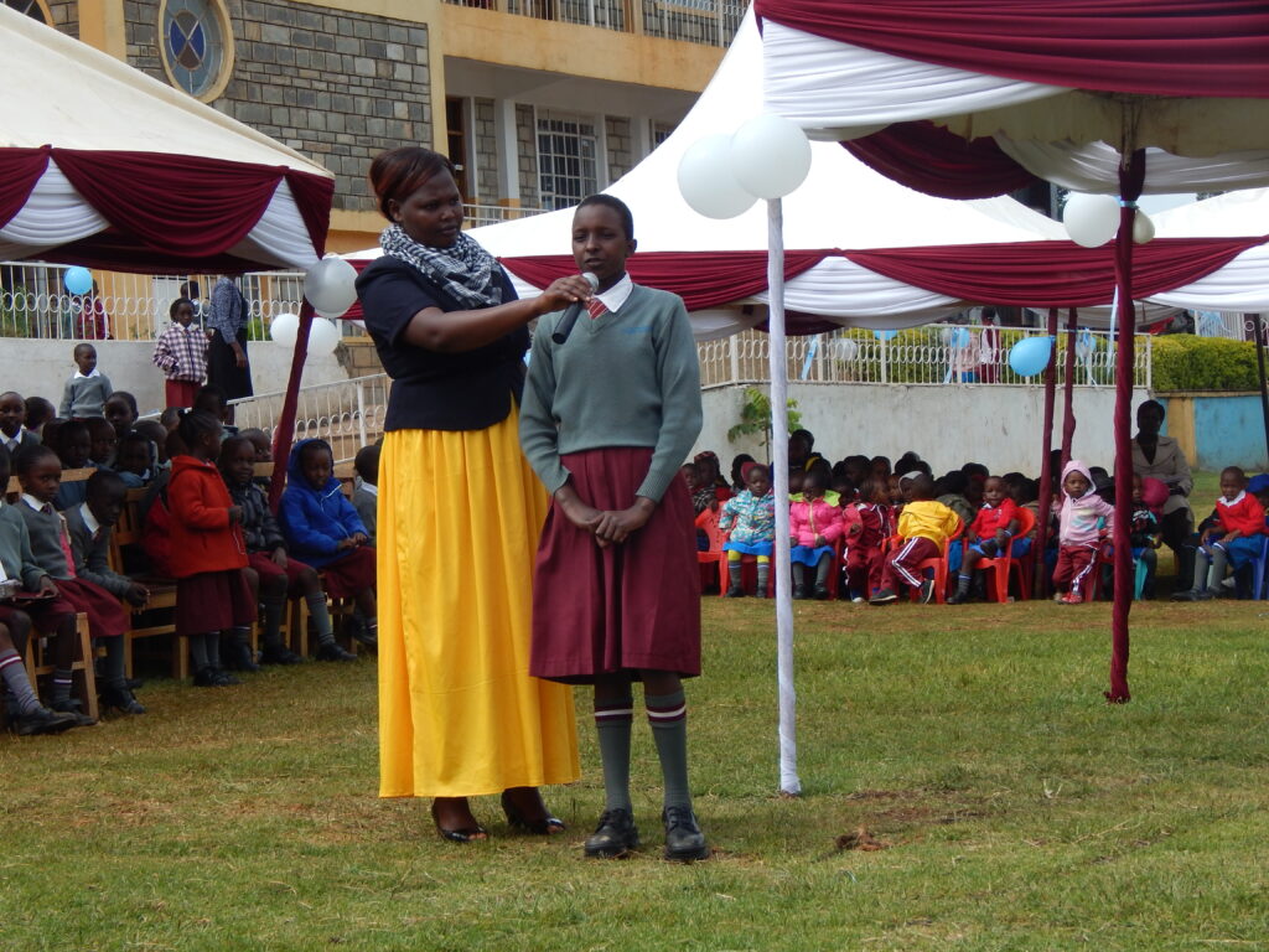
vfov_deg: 14.2
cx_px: 634
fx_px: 3813
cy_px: 476
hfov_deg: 18.9
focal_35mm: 104
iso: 125
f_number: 4.5
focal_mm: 18.7
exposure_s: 1/640
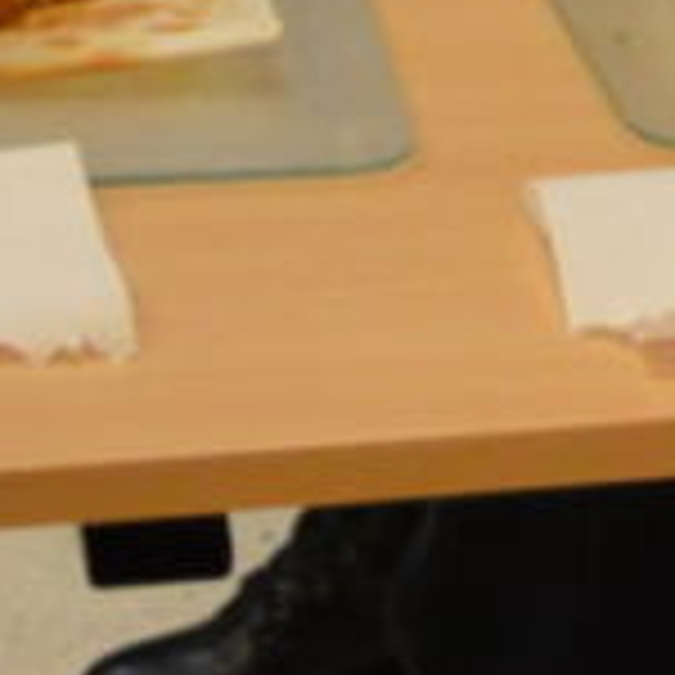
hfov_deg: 6.1
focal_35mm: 286
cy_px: -1186
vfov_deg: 5.8
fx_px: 6310
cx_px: 968
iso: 720
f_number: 3.8
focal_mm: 20
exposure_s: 1/60
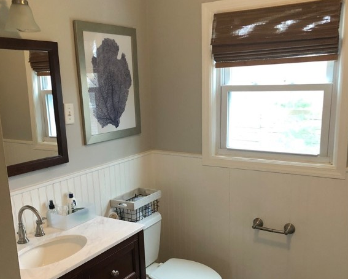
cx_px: 173
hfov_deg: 49.1
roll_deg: +0.6
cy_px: 176
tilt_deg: -13.0
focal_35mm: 37
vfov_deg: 39.8
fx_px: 381
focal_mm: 4
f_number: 1.8
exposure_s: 1/15
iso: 64
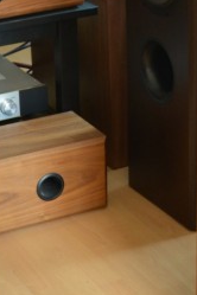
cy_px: 145
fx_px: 1165
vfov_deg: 14.4
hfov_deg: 9.7
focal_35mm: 142
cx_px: 80
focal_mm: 24
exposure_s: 1/2.5
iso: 400
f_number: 5
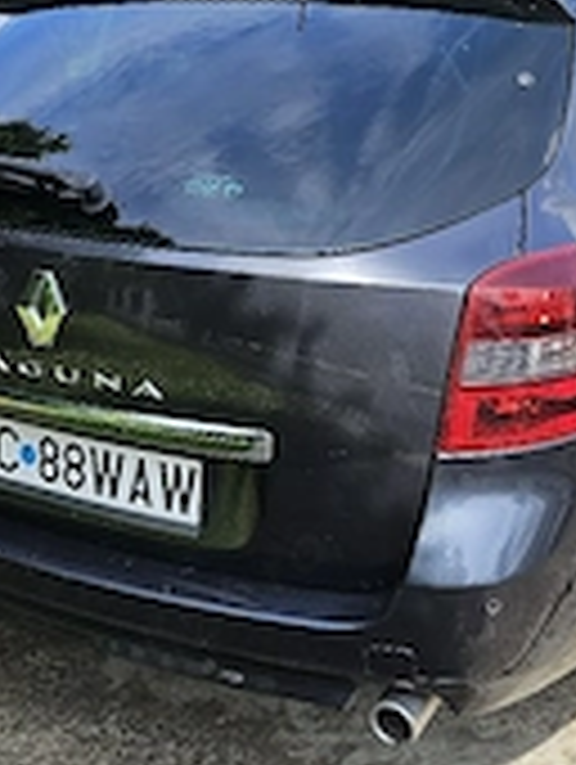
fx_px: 1195
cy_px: 342
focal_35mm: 54
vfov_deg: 35.5
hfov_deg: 27.1
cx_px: 270
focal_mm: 5.4
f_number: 1.8
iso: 25
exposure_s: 1/1000
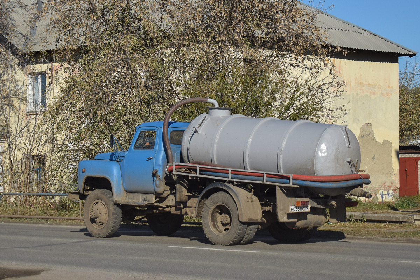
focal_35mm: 82
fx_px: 962
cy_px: 140
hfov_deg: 24.6
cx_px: 210
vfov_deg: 16.6
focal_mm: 55
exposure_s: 1/1600
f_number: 7.1
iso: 200
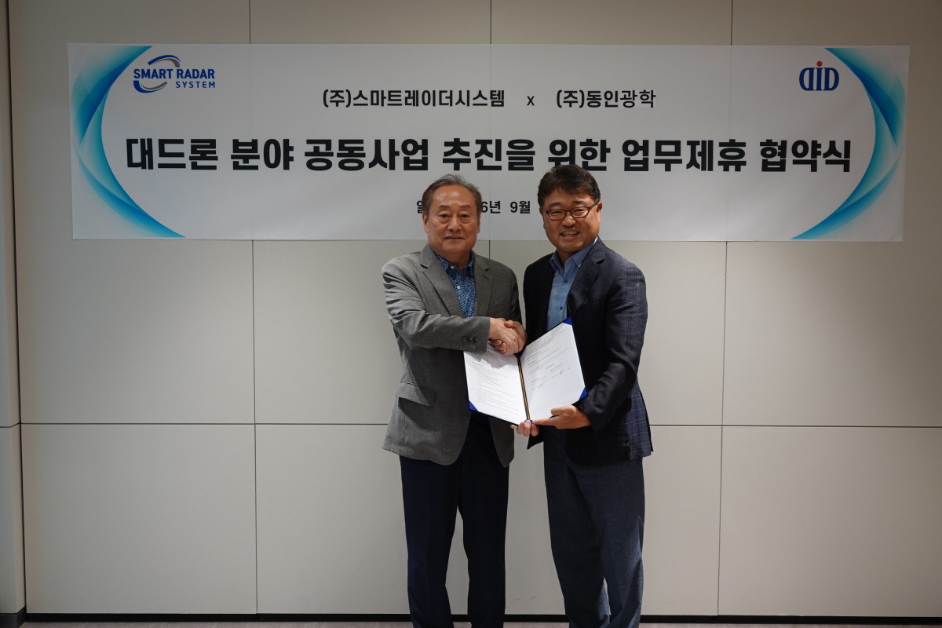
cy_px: 314
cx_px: 471
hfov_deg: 45.4
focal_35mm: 43
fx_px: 1125
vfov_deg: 31.2
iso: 200
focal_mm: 15.73
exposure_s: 1/50
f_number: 3.2
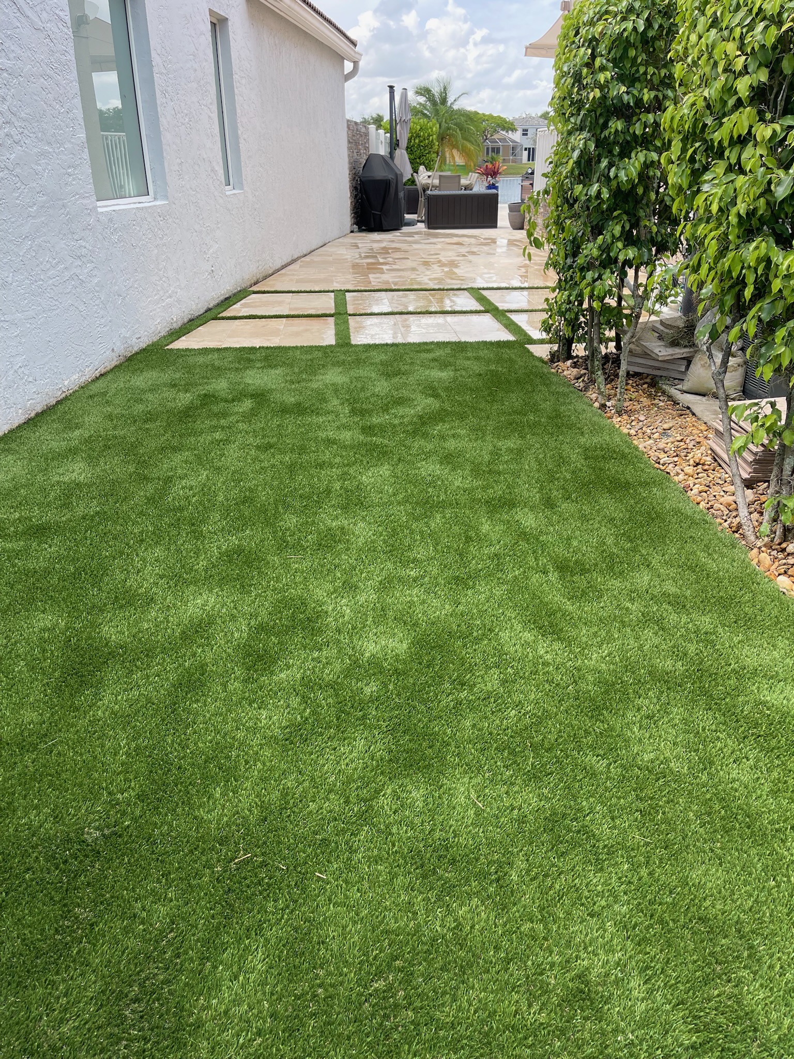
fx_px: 765
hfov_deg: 54.9
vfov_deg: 69.4
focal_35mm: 25
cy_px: 530
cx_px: 397
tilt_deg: -25.3
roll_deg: +0.5
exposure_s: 1/602
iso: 32
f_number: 1.6
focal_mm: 5.1
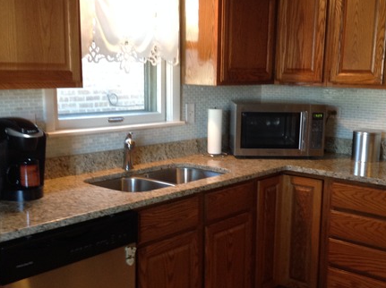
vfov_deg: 27.9
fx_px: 579
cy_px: 174
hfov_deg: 36.8
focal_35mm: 52
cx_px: 224
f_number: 2.4
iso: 125
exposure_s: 1/15
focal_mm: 4.28
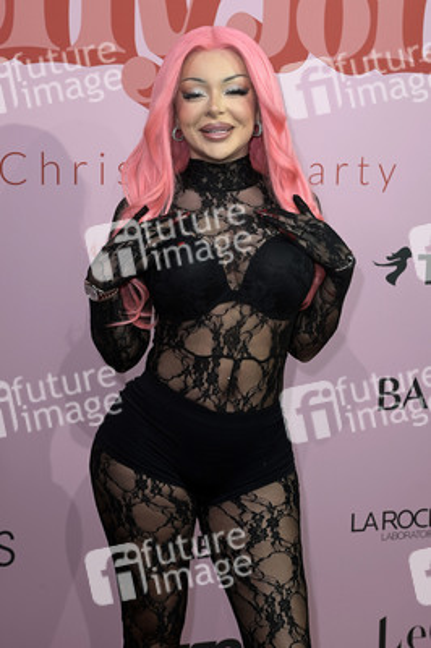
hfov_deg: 23.3
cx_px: 216
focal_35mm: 58
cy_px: 324
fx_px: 1043
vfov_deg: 34.5
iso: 800
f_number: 5.6
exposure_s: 1/250
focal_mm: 58
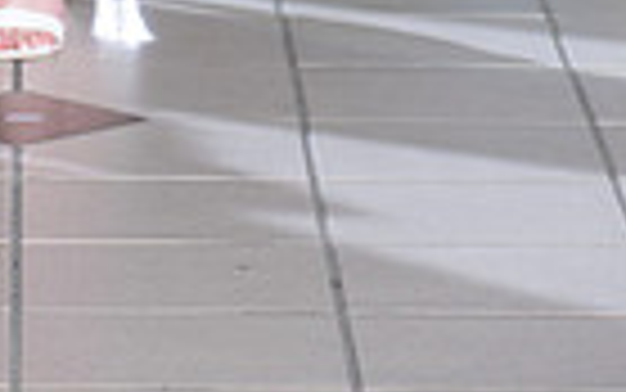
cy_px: -577
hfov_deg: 5.1
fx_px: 7049
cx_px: 9
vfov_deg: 3.1
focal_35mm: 413
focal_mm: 125
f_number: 5.6
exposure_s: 1/125
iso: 1250
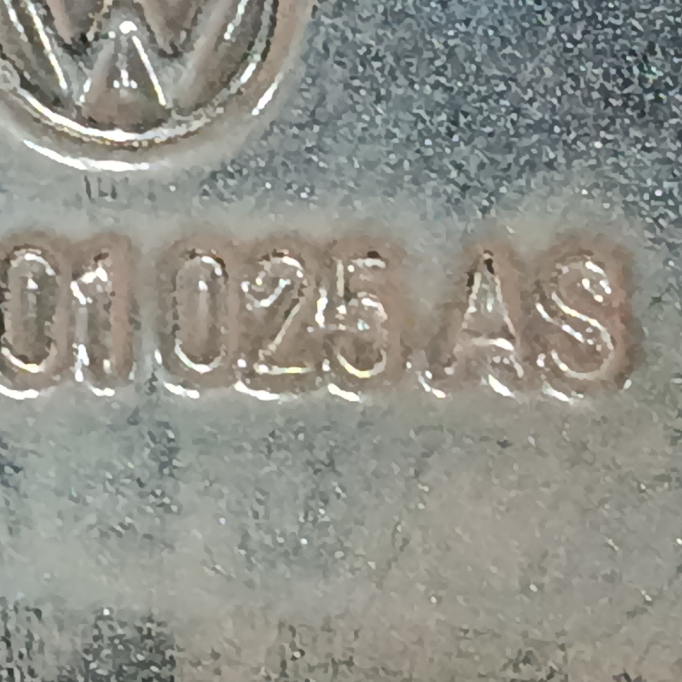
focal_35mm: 219
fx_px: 4882
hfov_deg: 8.0
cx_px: 153
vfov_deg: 8.0
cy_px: 212
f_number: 1.7
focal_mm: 5.24
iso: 1483
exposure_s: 1/25
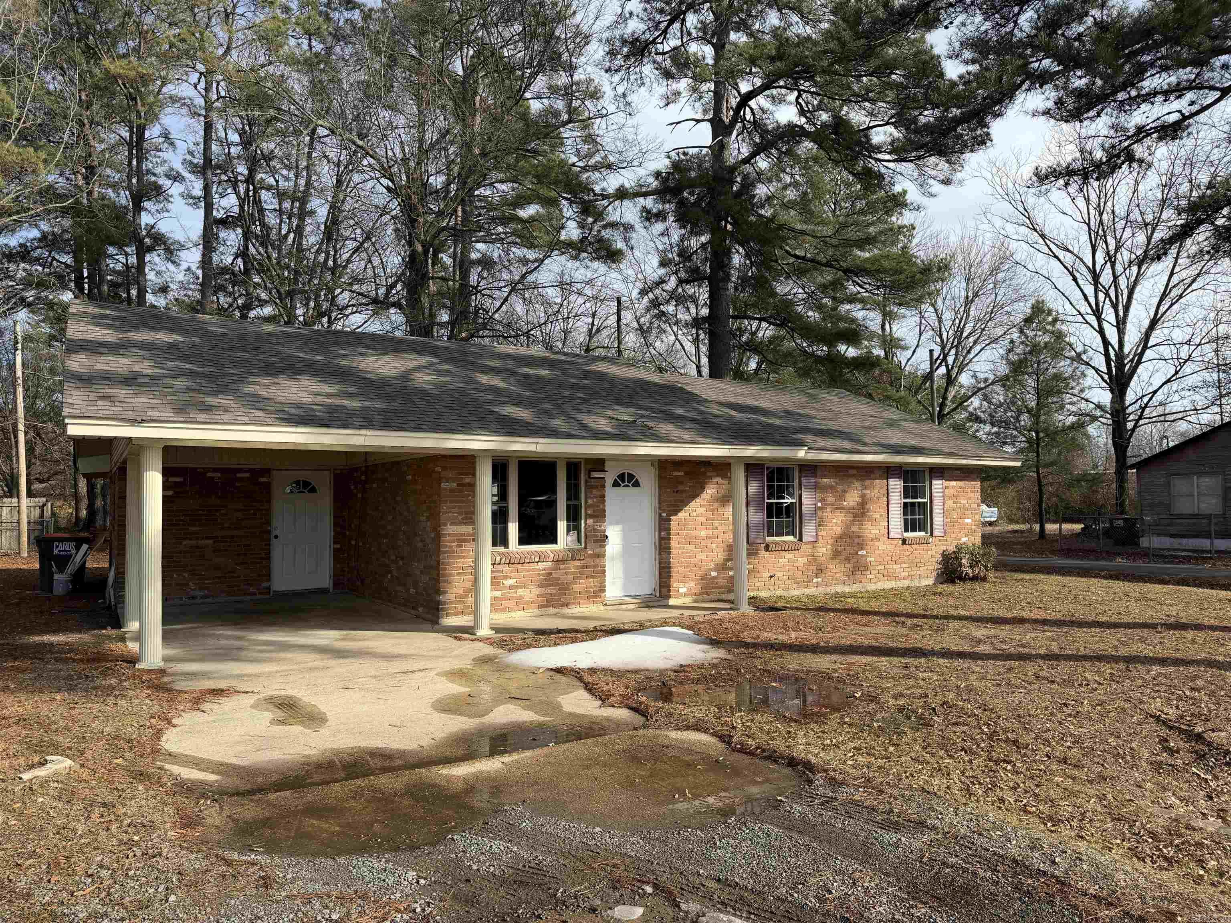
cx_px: 616
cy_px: 462
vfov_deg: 56.8
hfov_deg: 71.6
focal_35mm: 24
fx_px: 853
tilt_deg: +3.1
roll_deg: +0.7
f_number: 1.78
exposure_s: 1/3021
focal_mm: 6.76
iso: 80
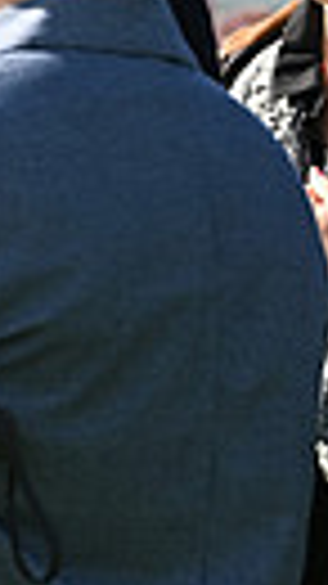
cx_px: -773
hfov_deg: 2.1
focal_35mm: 560
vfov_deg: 3.9
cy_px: 200
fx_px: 8670
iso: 500
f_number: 5.6
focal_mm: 120
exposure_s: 1/1000
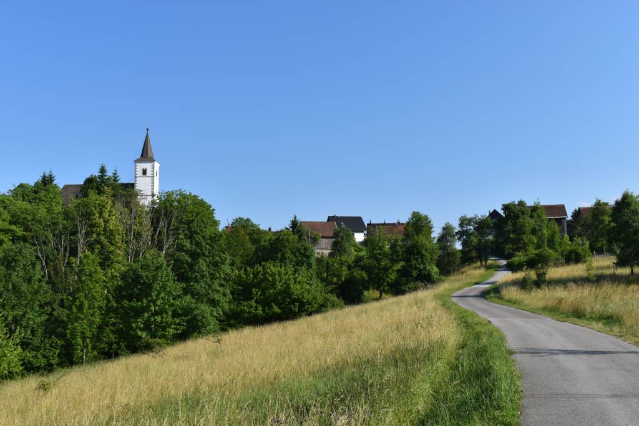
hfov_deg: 49.5
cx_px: 320
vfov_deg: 34.2
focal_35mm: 39
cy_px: 213
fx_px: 692
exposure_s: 1/400
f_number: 10
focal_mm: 26
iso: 200
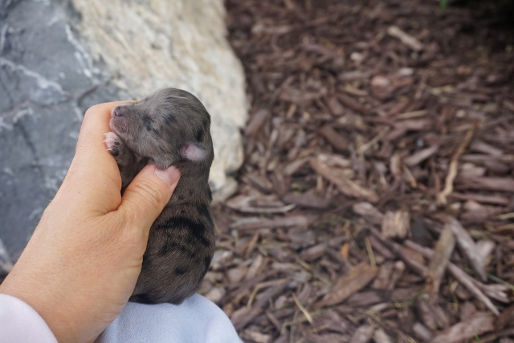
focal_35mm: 36
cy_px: 172
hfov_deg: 53.1
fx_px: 514
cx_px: 257
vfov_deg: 36.9
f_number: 5.6
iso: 100
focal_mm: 24
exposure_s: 1/80
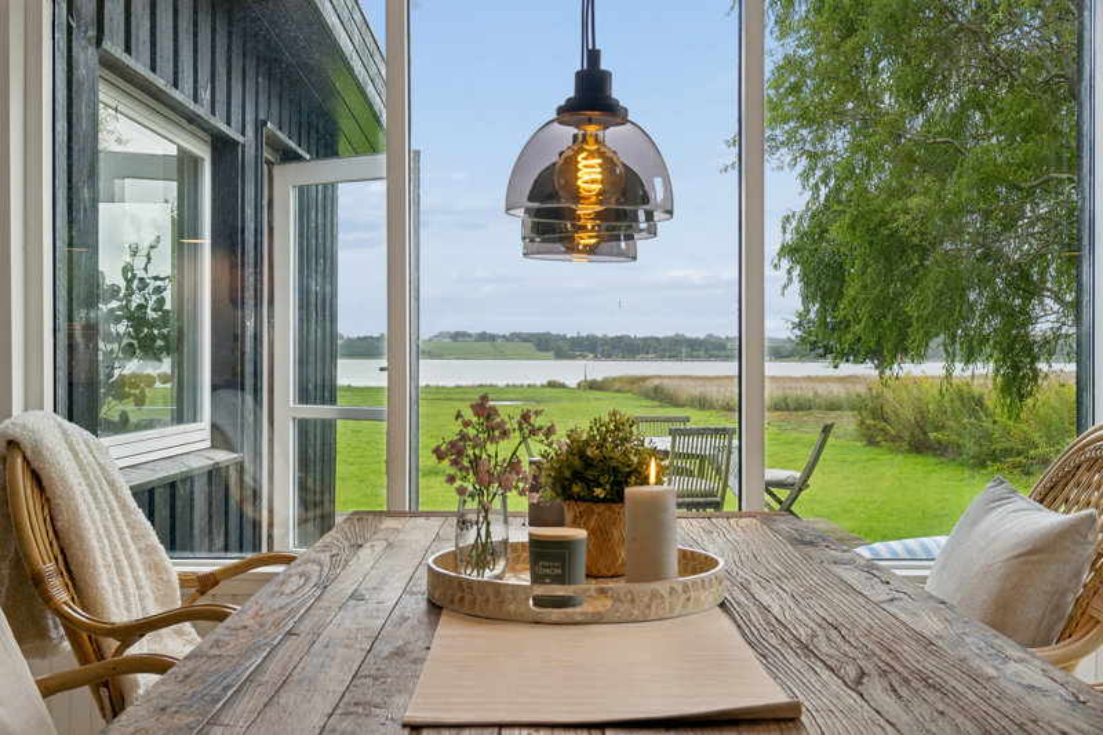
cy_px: 368
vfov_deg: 33.0
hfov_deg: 47.9
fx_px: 1241
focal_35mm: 40
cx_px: 552
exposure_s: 1/100
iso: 200
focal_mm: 27
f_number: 8
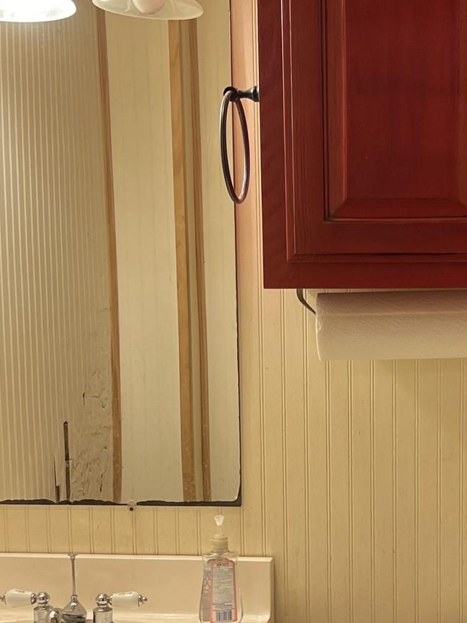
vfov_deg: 27.6
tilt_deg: -9.0
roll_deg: +1.5
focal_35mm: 70
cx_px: 381
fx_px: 1259
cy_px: 418
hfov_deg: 20.7
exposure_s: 1/60
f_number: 1.5
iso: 80
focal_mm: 5.7
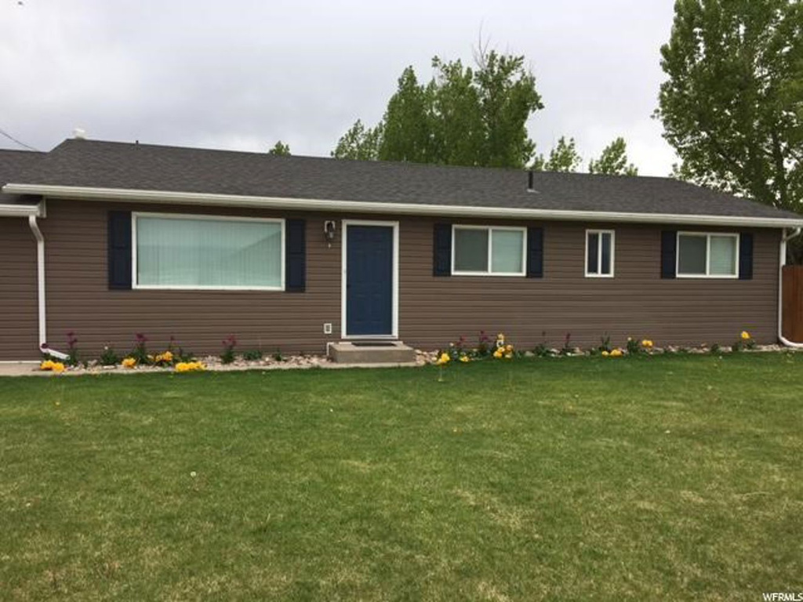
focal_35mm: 29
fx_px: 673
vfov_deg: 48.2
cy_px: 301
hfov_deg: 61.7
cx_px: 402
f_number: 2.2
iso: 25
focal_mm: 4.15
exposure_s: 1/1261
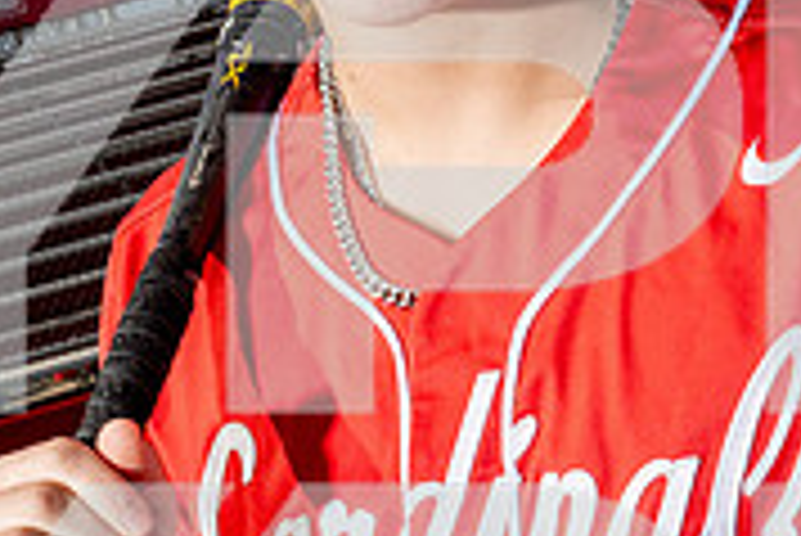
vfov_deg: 10.7
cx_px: 140
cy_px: 178
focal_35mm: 128
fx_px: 2850
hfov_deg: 15.9
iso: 160
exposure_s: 1/250
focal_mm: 37
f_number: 16
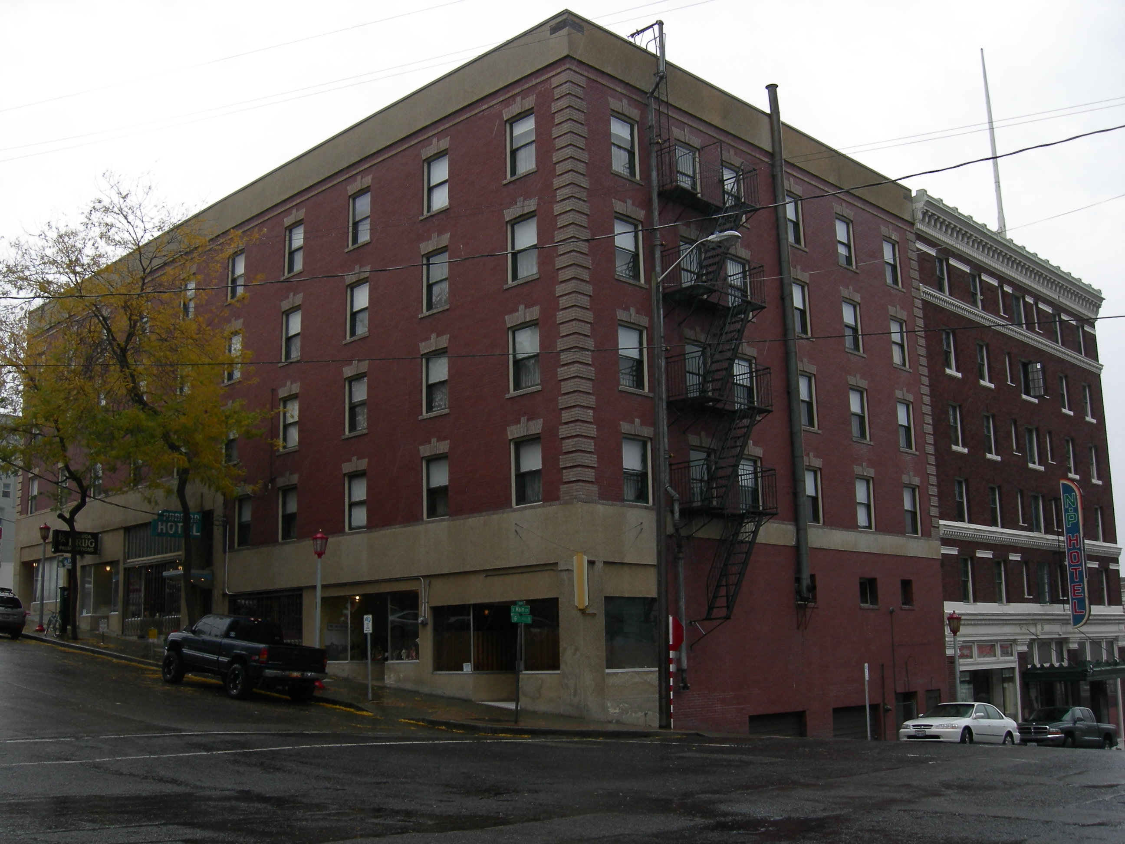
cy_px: 422
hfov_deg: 51.4
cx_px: 562
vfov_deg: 39.7
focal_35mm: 36
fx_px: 1170
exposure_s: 1/109
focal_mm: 7.5
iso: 64
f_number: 3.8
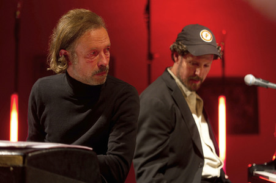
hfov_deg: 26.0
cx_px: 138
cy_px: 92
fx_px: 598
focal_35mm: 78
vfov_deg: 17.5
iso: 2000
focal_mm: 78
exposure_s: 1/80
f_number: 2.8
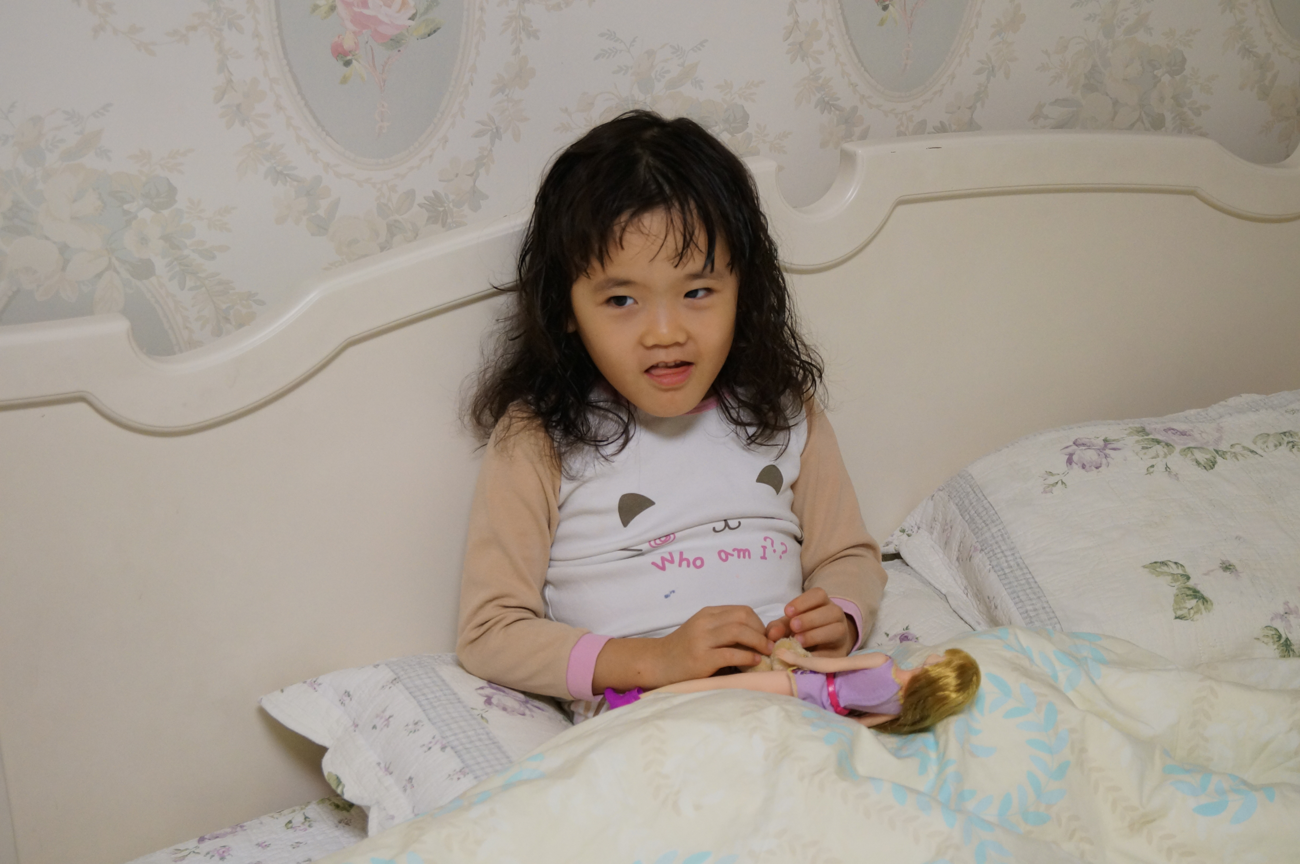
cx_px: 650
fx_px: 1894
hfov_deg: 37.9
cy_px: 432
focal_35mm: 52
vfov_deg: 25.7
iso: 800
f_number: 5
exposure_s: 1/60
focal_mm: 35
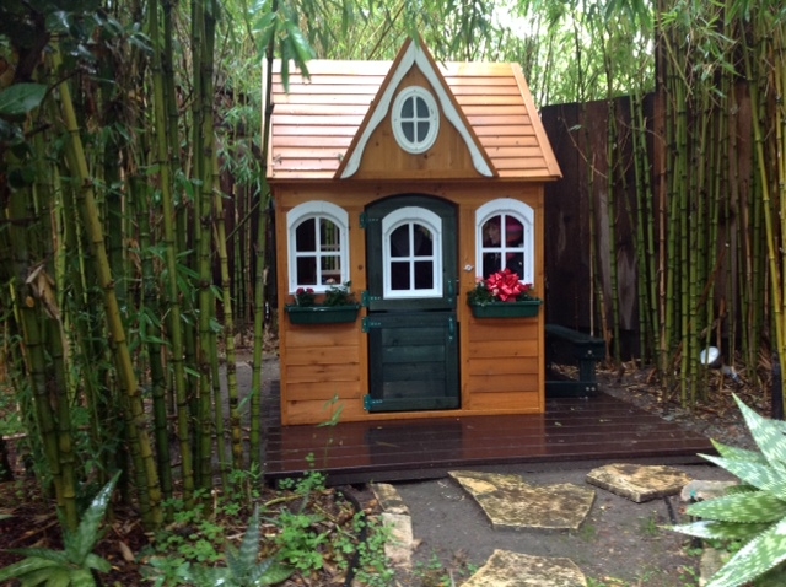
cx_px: 393
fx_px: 794
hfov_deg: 52.7
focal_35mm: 35
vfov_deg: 40.6
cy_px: 294
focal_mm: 4.28
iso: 125
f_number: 2.4
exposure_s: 1/15
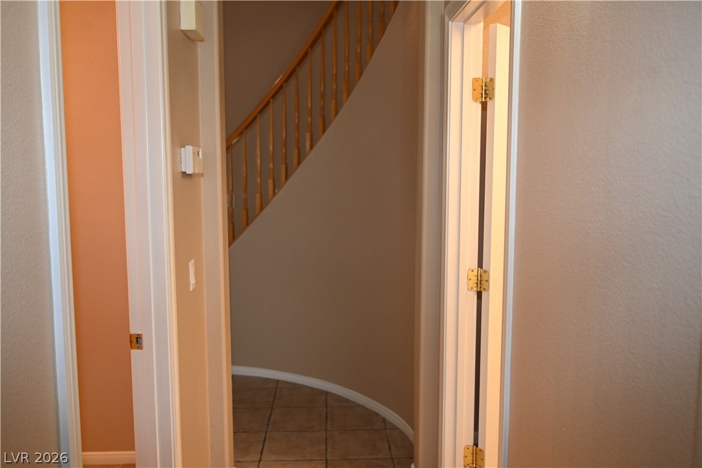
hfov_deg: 61.1
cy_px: 234
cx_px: 351
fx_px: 595
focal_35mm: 30
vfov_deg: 43.0
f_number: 4
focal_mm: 30.5
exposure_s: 1/60
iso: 640
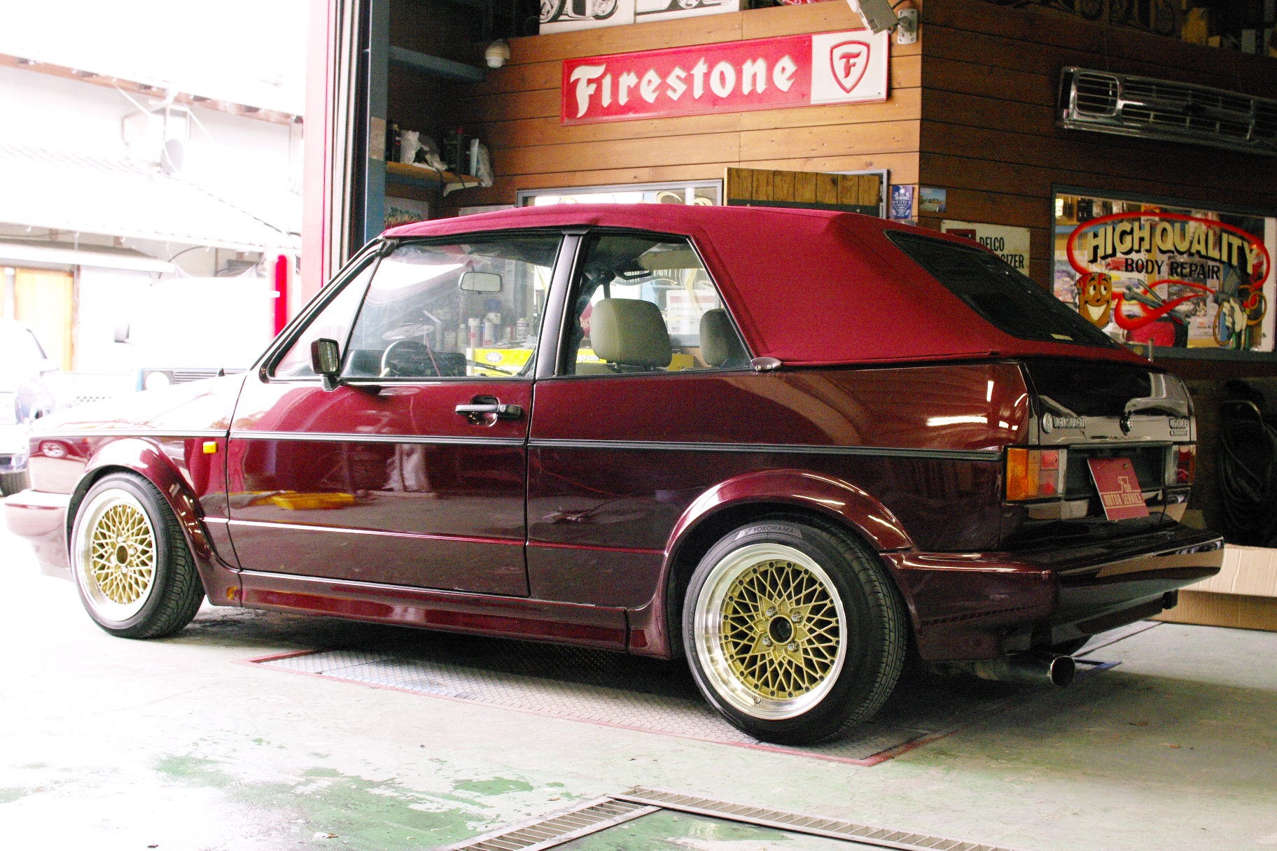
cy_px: 426
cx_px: 638
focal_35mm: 45
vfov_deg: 29.9
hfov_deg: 43.6
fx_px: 1596
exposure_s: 1/30
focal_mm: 30
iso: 3200
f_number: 8
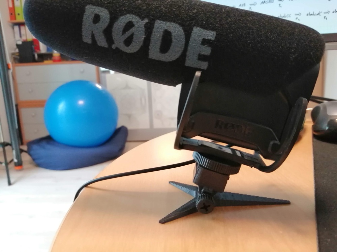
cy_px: 126
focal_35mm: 26
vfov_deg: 53.1
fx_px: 253
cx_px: 168
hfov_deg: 67.3
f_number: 1.8
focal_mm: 3.64
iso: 400
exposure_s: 1/33.3
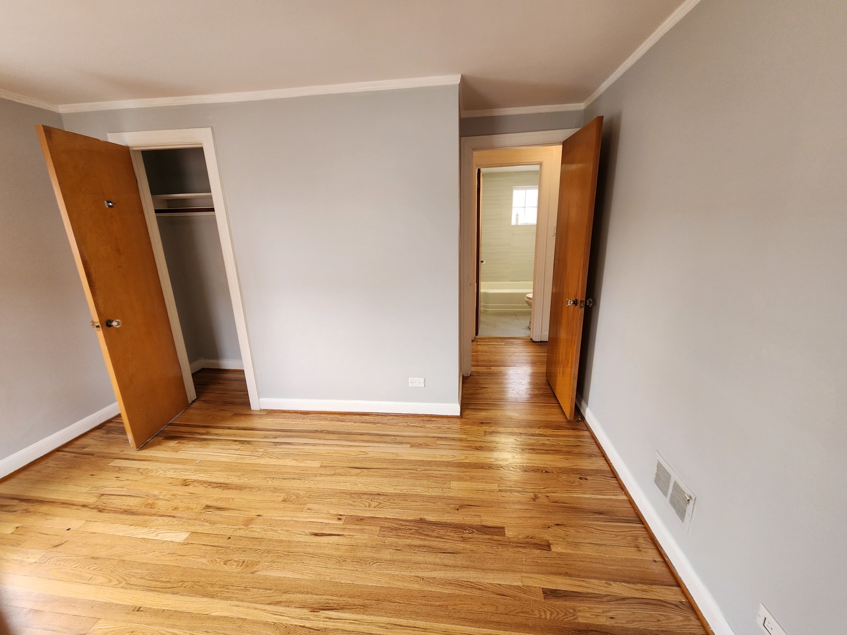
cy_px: 318
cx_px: 424
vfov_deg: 89.9
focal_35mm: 13
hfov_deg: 106.2
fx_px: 318
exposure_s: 1/60
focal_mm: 2.2
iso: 125
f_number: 2.2
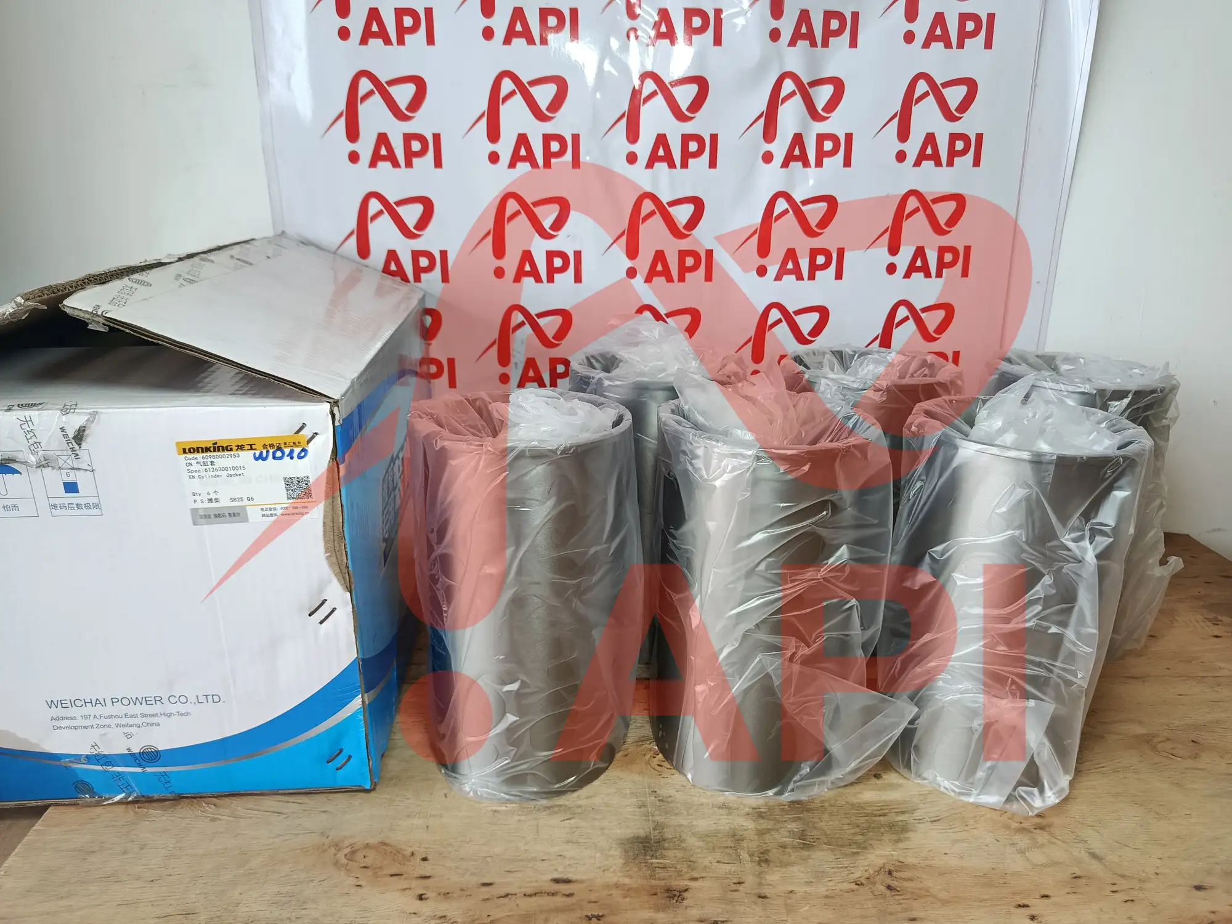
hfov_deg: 71.6
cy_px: 462
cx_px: 616
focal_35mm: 24
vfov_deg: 56.8
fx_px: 854
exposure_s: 1/100
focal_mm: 5.24
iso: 110
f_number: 1.7
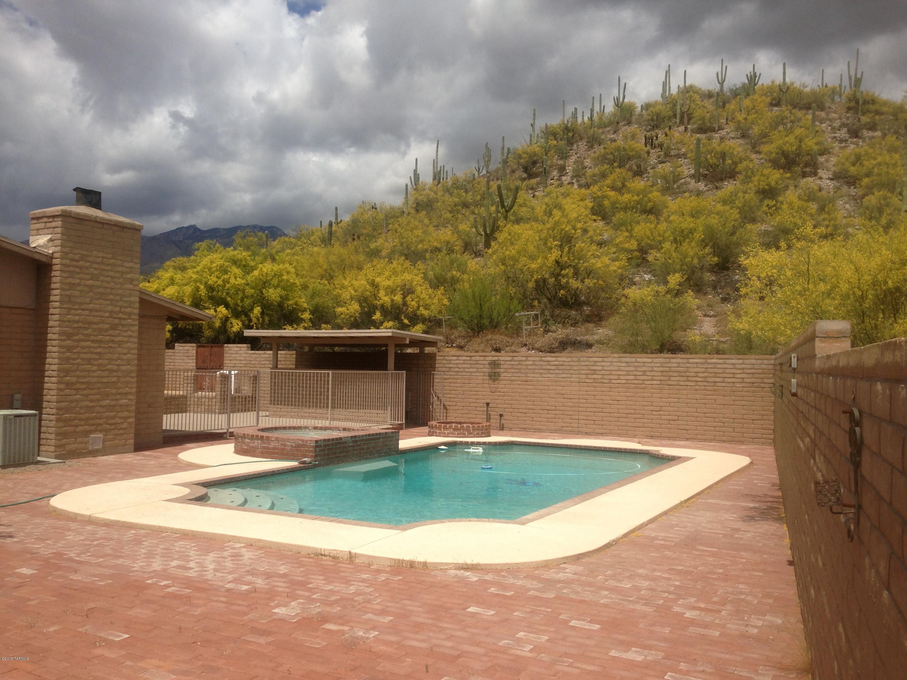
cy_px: 340
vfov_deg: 42.9
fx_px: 865
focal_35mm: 33
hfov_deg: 55.4
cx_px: 454
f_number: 2.4
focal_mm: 4.13
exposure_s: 1/3195
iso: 50
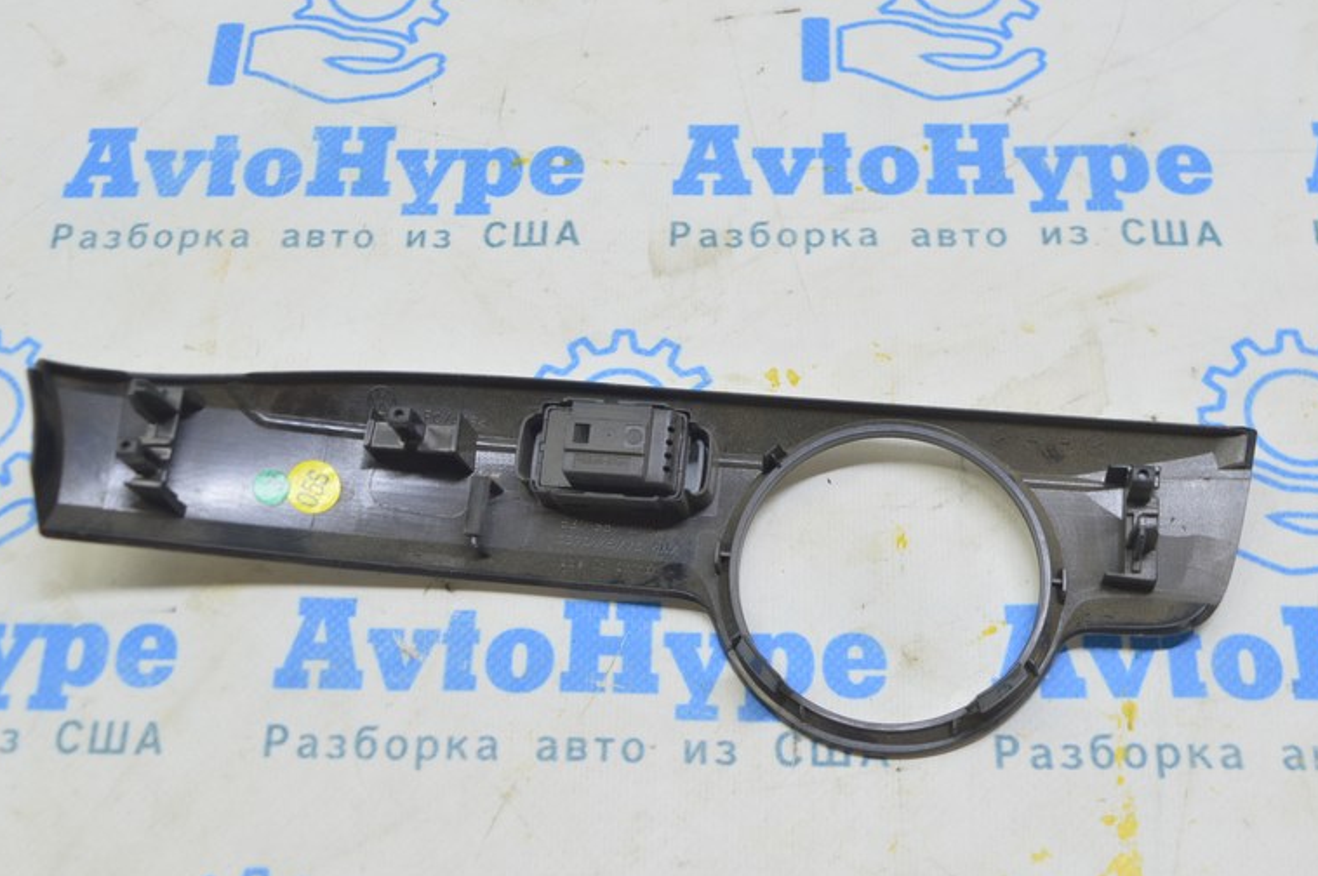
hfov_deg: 39.1
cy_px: 388
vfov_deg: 26.6
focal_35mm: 51
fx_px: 1854
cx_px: 617
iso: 400
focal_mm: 25
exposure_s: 1/20
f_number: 5.6
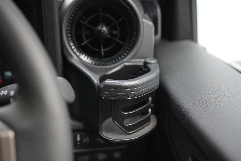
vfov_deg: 26.0
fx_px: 348
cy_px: 80
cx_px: 120
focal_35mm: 52
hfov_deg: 38.2
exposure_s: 1/100
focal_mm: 35
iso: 500
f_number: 2.5
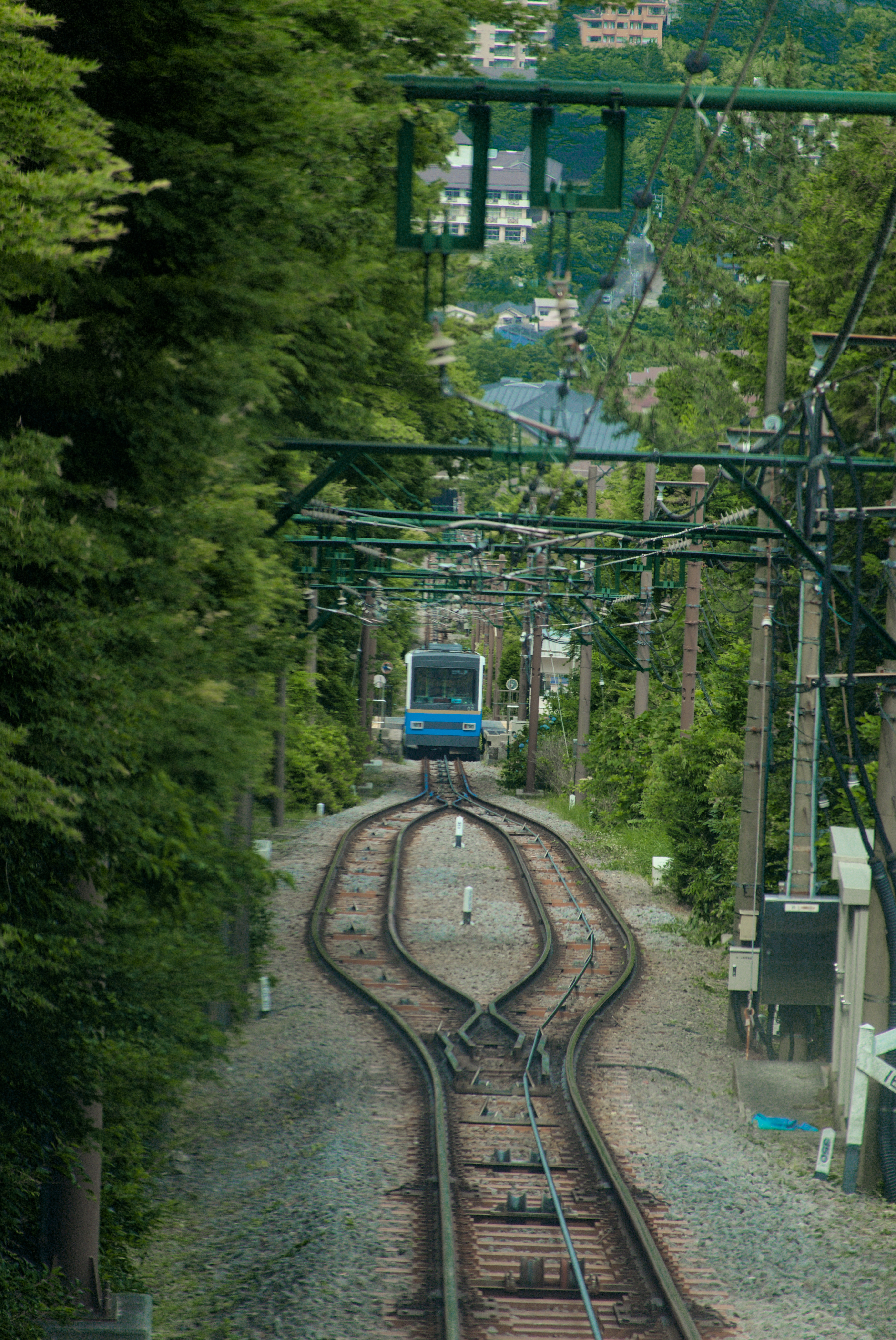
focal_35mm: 200
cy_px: 670
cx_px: 448
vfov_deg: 10.3
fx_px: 7451
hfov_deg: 6.9
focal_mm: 72
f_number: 4.5
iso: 100
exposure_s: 1/200
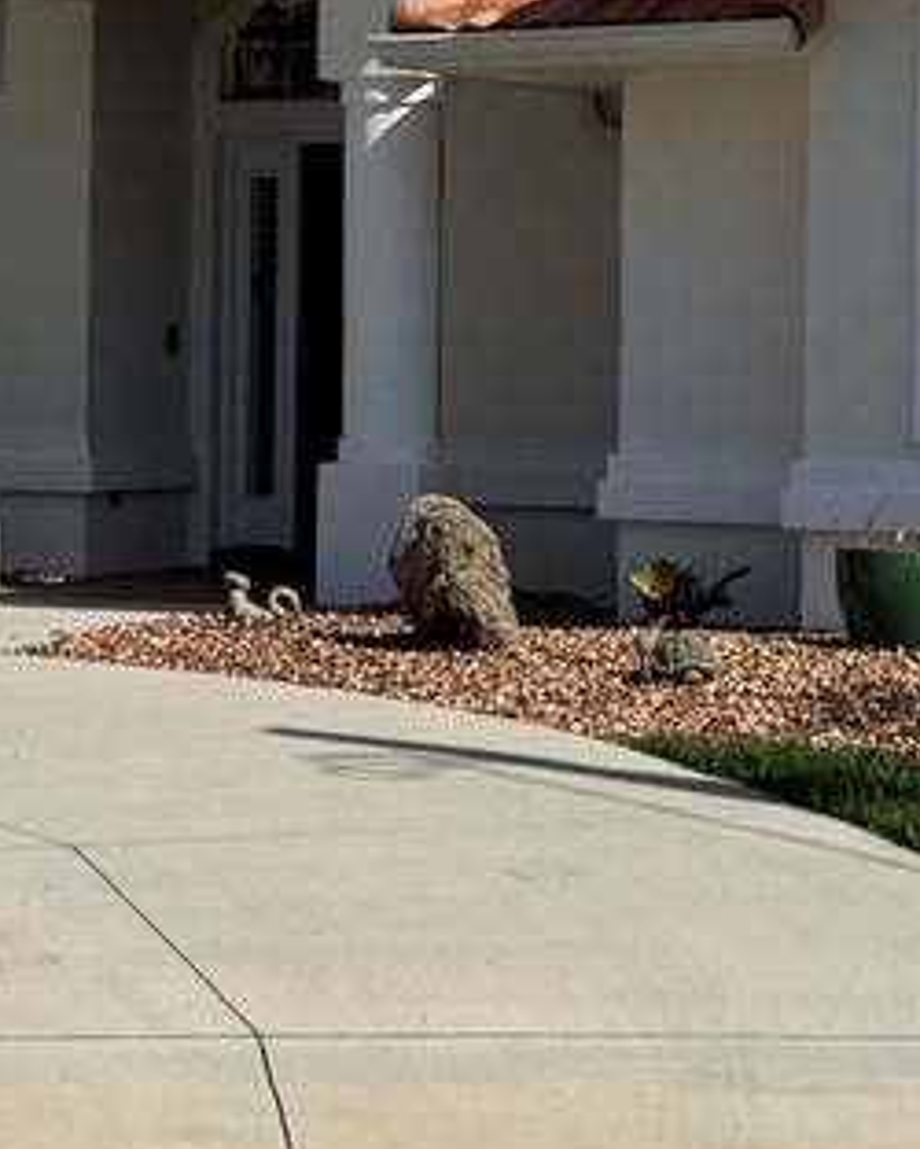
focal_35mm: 120
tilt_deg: +0.4
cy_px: 346
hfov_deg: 12.8
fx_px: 4080
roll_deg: -0.8
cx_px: 103
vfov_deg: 16.0
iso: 80
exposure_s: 1/9091
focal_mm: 6.76
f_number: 1.78
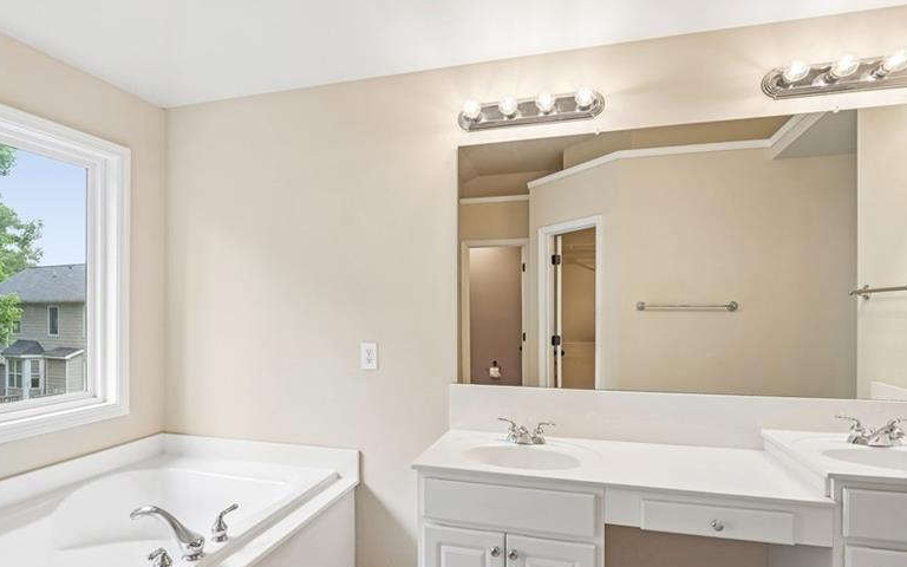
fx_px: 470
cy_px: 325
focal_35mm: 19
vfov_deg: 61.9
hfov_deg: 87.9
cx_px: 423
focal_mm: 14
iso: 320
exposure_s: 1/20
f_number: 8
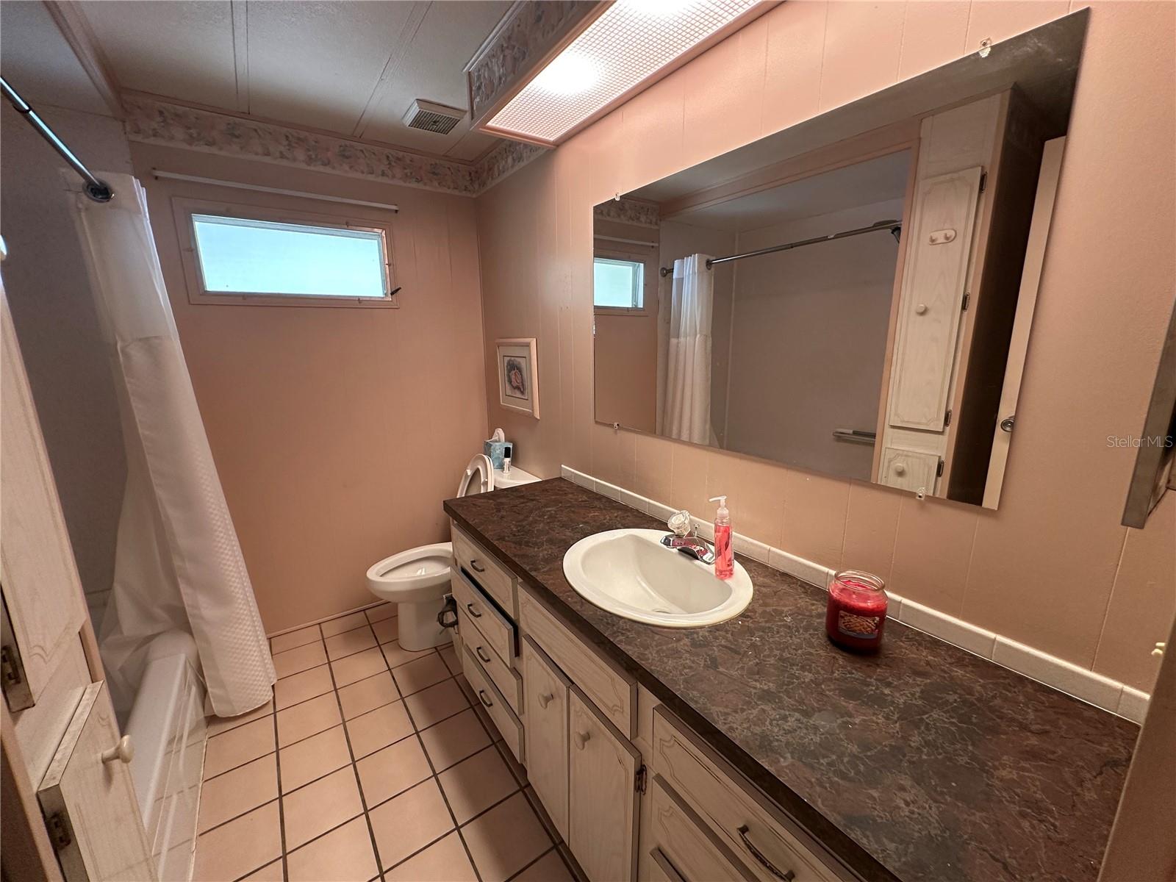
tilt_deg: -12.3
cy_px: 441
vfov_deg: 85.7
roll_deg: +0.5
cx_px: 588
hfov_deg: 102.1
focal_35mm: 14
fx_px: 476
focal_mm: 2.22
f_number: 2.2
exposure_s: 1/60
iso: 200
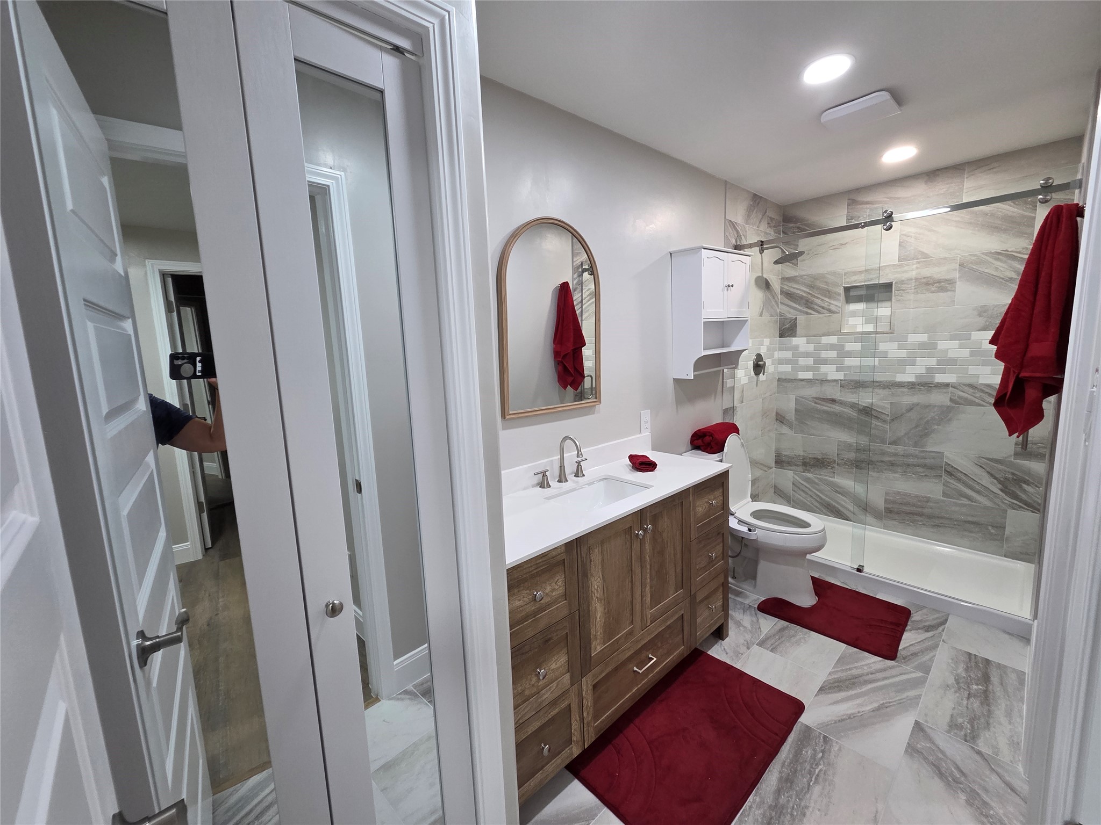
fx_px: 413
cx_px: 550
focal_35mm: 13
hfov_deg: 106.2
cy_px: 412
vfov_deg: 89.9
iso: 200
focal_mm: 2.2
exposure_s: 1/60
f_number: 2.2
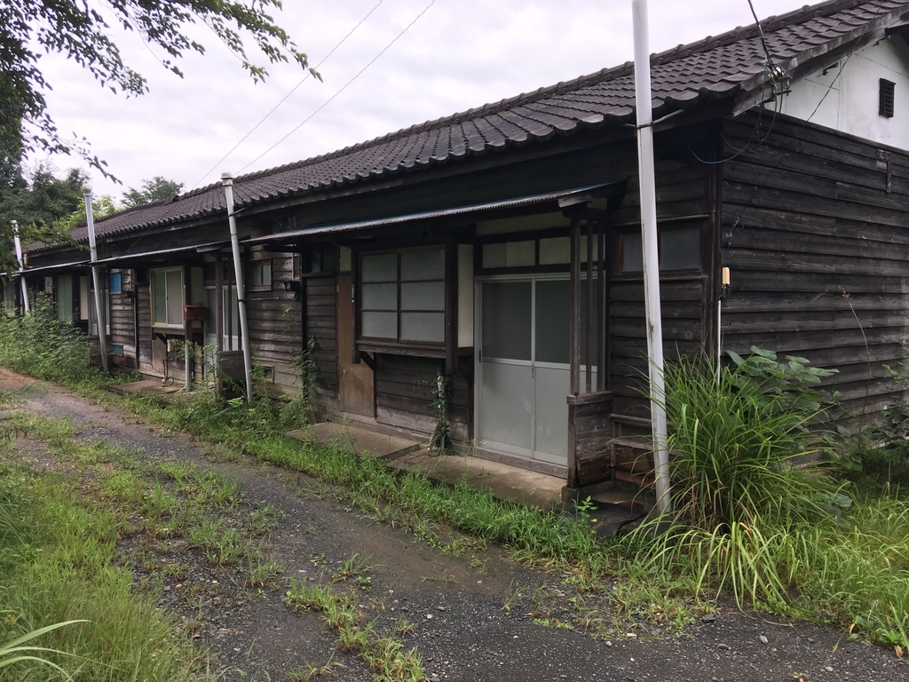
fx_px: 762
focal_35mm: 29
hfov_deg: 61.7
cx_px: 454
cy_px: 341
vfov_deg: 48.2
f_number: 2.2
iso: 32
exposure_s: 1/120
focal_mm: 4.15
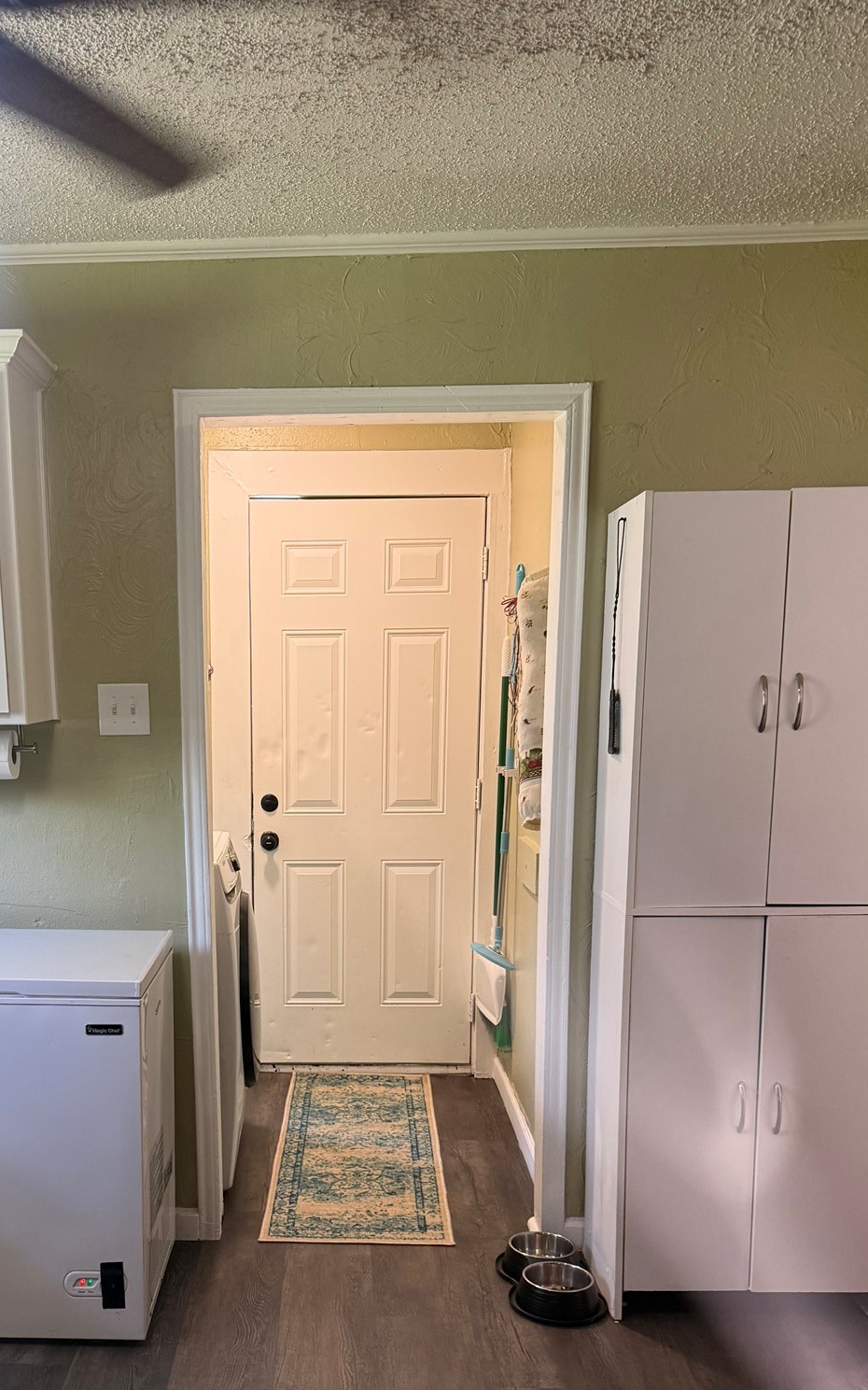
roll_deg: +0.3
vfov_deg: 54.2
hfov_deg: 35.9
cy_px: 932
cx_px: 287
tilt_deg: -10.8
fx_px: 1325
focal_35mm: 35
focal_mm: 6.76
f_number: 1.78
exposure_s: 1/60
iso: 200
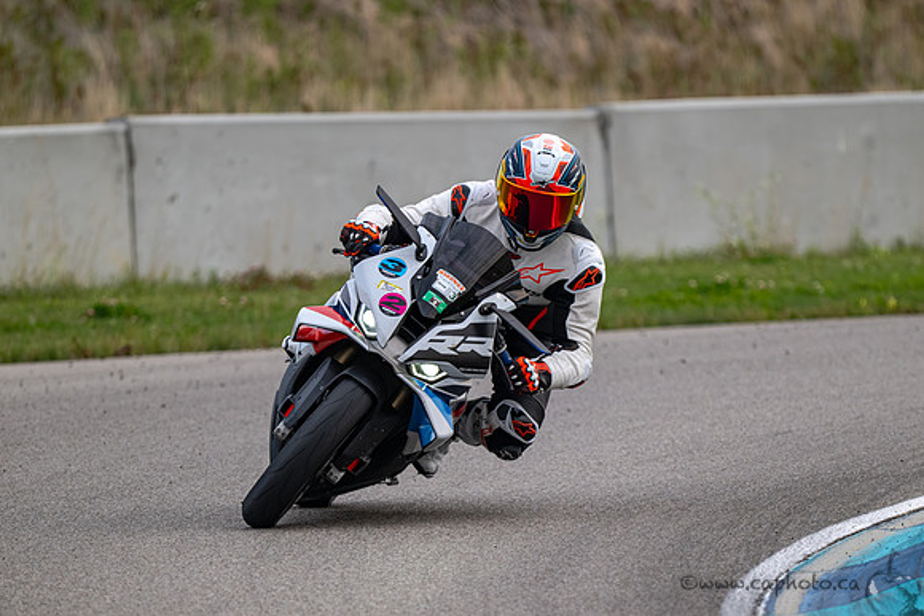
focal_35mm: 719
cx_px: 553
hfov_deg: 2.9
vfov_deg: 1.9
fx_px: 18453
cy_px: 369
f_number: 6.3
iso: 640
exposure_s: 1/1250
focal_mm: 600
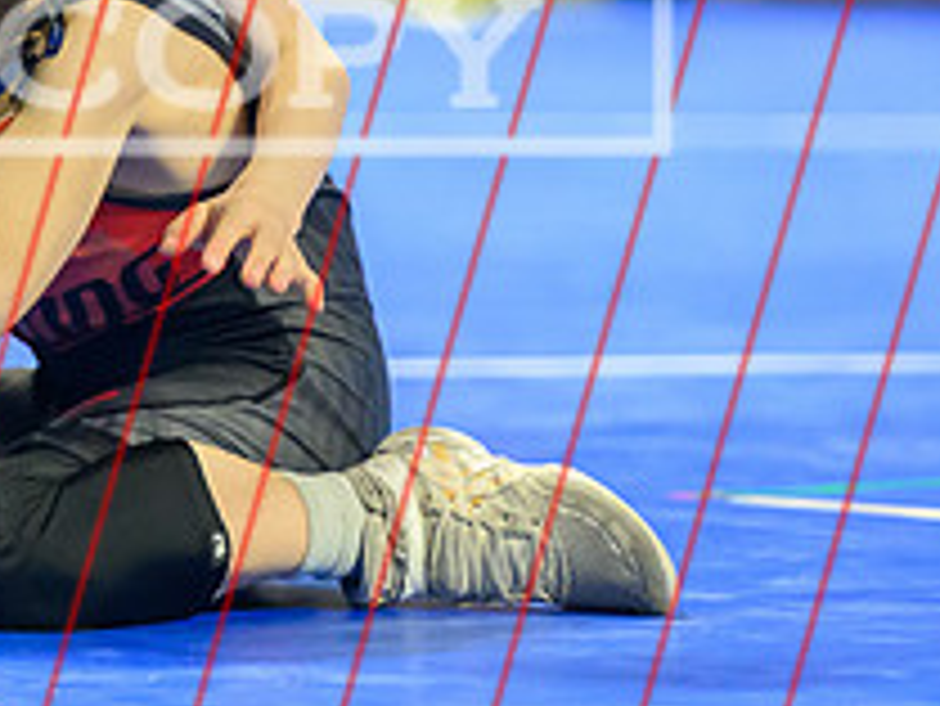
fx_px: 16656
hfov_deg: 3.2
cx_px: -108
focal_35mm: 613
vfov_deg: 2.4
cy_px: 297
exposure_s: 1/800
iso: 6400
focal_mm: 175
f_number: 2.8
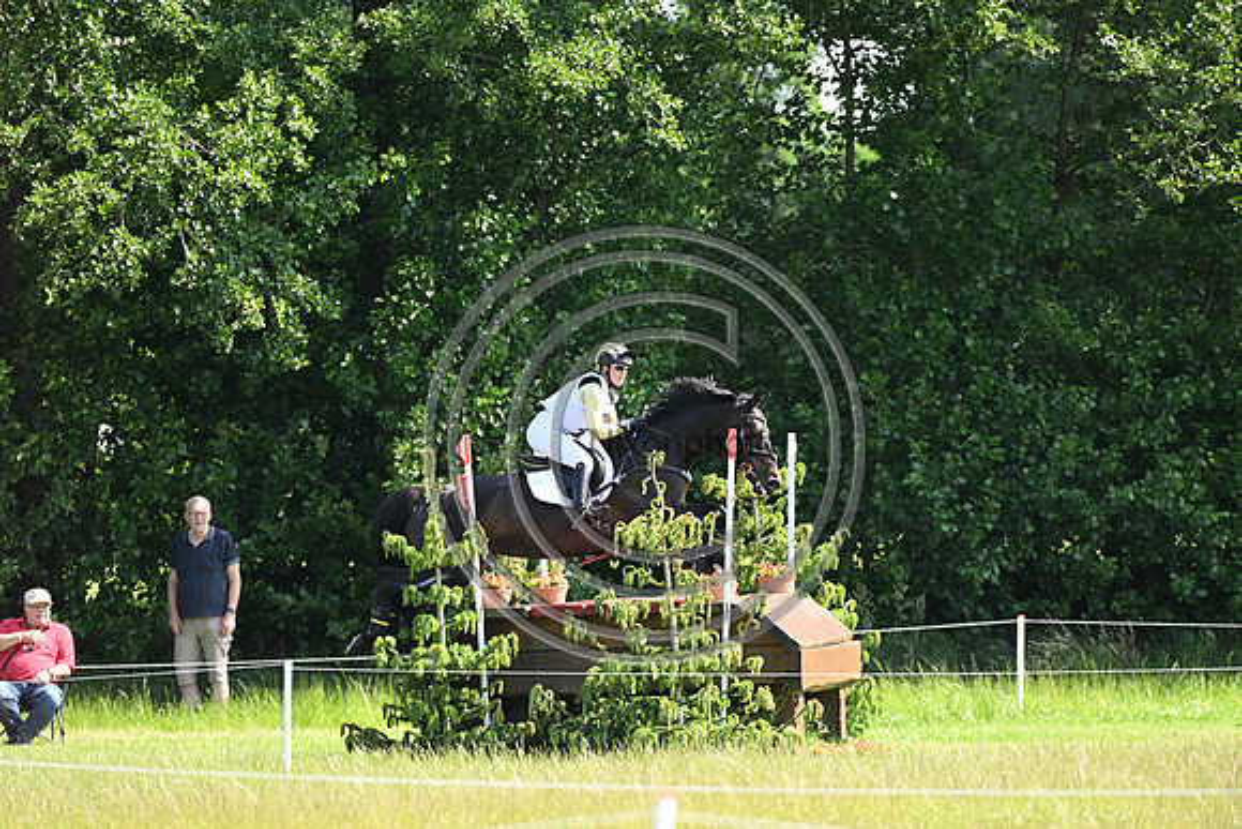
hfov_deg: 5.2
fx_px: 13803
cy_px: 414
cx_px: 621
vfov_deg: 3.4
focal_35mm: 400
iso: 1250
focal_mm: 400
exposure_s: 1/1250
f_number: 5.6
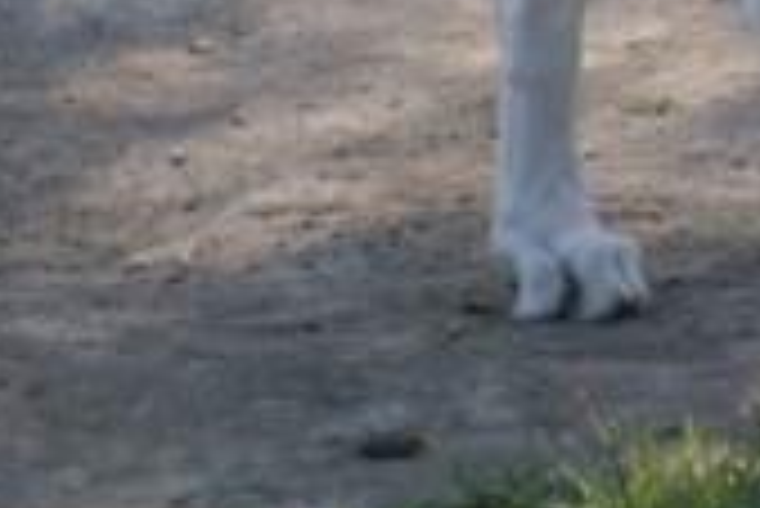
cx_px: 971
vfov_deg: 0.8
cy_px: -414
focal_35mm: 1690
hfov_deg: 1.2
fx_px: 35707
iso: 250
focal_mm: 300
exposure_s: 1/500
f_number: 5.6
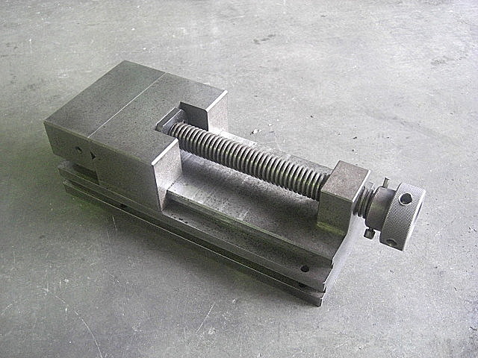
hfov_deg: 49.0
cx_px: 239
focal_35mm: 38
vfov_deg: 37.7
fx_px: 525
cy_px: 179
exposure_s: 1/25
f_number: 2.8
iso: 800
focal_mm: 7.9
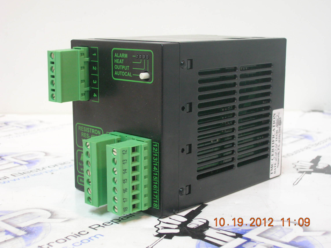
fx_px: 554
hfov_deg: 33.3
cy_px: 124
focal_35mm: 58
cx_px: 166
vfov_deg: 25.2
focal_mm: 9.7
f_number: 3.5
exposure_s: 1/4.1
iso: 133
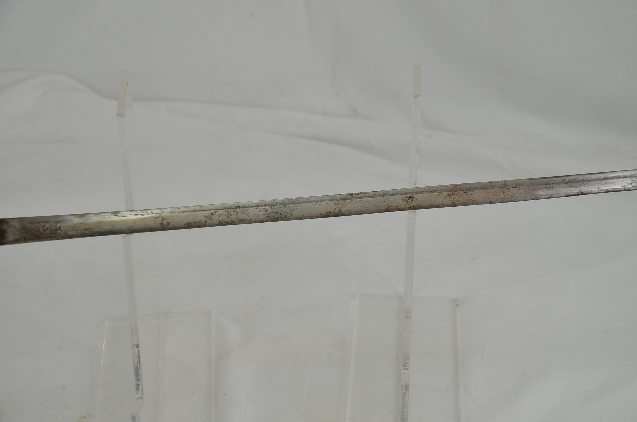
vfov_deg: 20.5
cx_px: 318
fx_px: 1165
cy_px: 211
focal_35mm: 66
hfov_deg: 30.6
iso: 220
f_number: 5.6
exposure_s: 1/125
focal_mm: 44
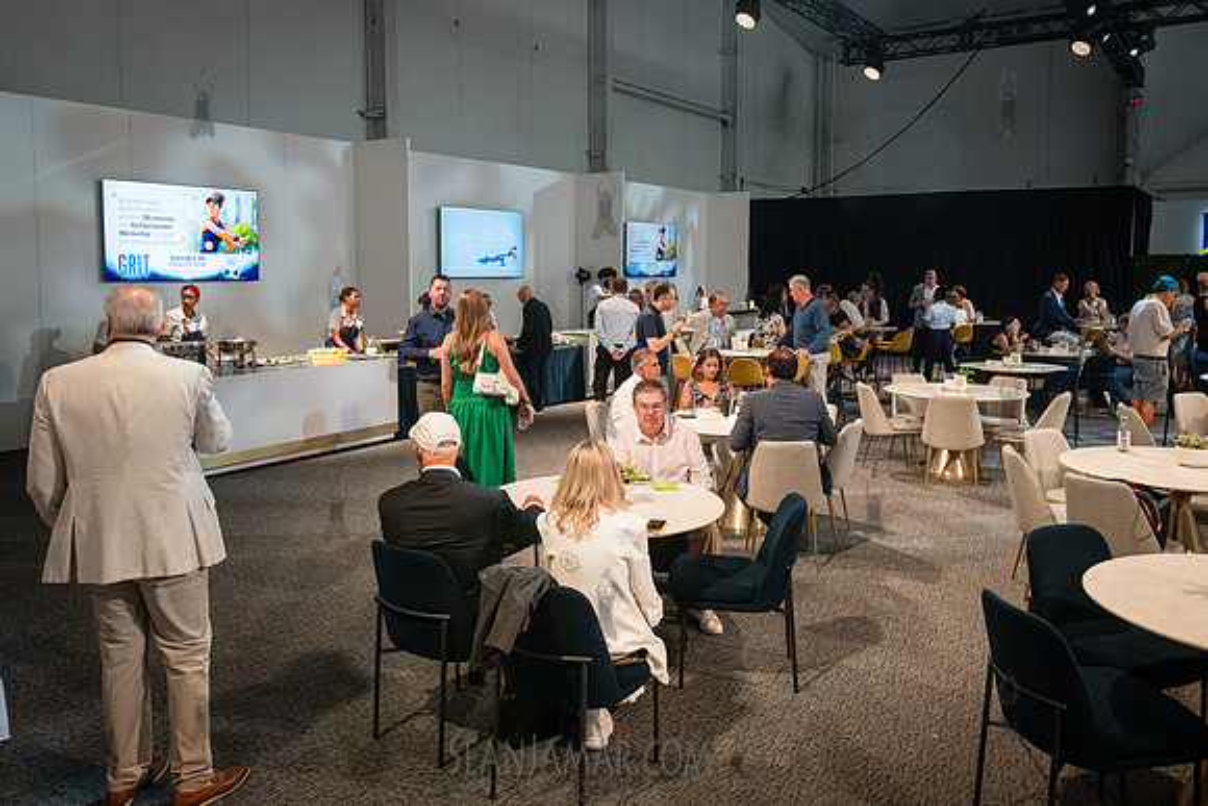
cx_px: 614
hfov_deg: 65.7
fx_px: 935
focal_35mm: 28
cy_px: 343
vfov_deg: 46.5
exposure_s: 1/200
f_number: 5.6
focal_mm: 24
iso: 8000
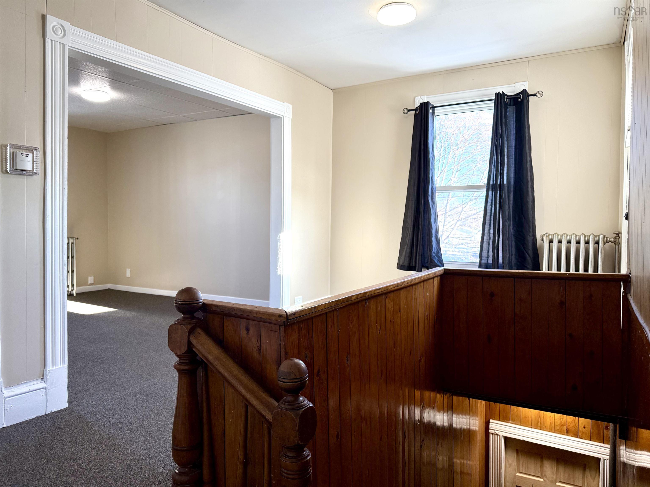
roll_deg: +1.4
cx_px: 325
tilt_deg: -1.9
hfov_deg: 71.6
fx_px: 451
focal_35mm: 24
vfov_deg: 56.8
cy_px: 244
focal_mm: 6.76
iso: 200
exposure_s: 1/227
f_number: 1.78
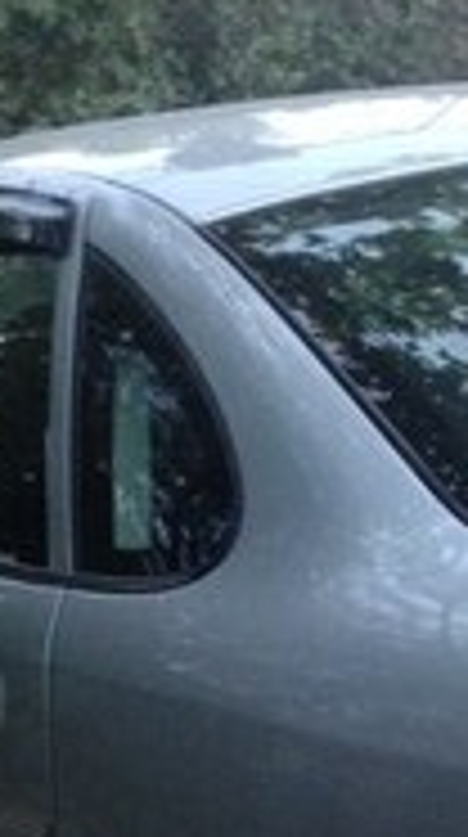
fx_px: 2128
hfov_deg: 12.6
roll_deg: +2.3
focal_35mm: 96
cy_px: 1071
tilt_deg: -24.6
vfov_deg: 20.4
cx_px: 230
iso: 250
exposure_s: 1/20
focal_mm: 4.12
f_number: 2.4
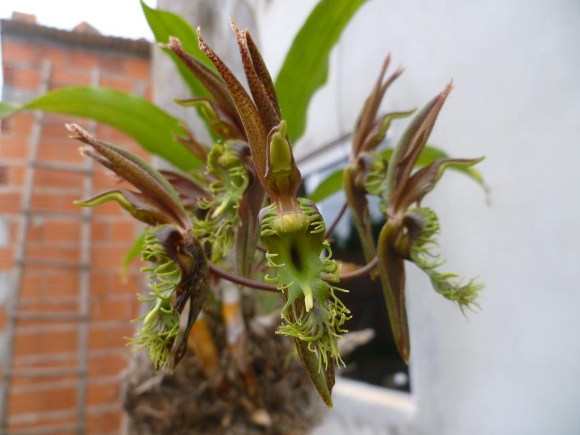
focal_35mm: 28
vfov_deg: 49.7
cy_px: 218
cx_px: 290
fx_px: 469
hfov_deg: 63.4
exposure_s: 1/100
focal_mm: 5
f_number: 3.3
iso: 80
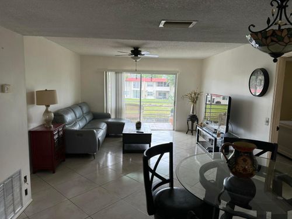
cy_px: 110
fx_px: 202
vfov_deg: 56.8
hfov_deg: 71.6
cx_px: 146
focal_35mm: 24
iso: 200
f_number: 1.78
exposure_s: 1/228
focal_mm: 6.76
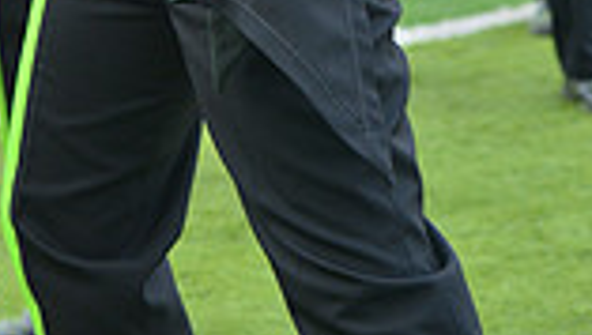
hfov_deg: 6.5
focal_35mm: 329
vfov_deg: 3.7
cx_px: 202
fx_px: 5174
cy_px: -474
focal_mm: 110
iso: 200
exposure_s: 1/320
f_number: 5.6
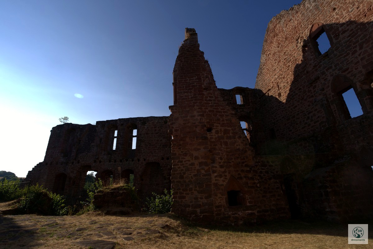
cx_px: 186
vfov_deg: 70.4
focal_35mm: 17
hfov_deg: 93.3
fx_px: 176
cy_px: 124
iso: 200
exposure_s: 1/125
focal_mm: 17
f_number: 13
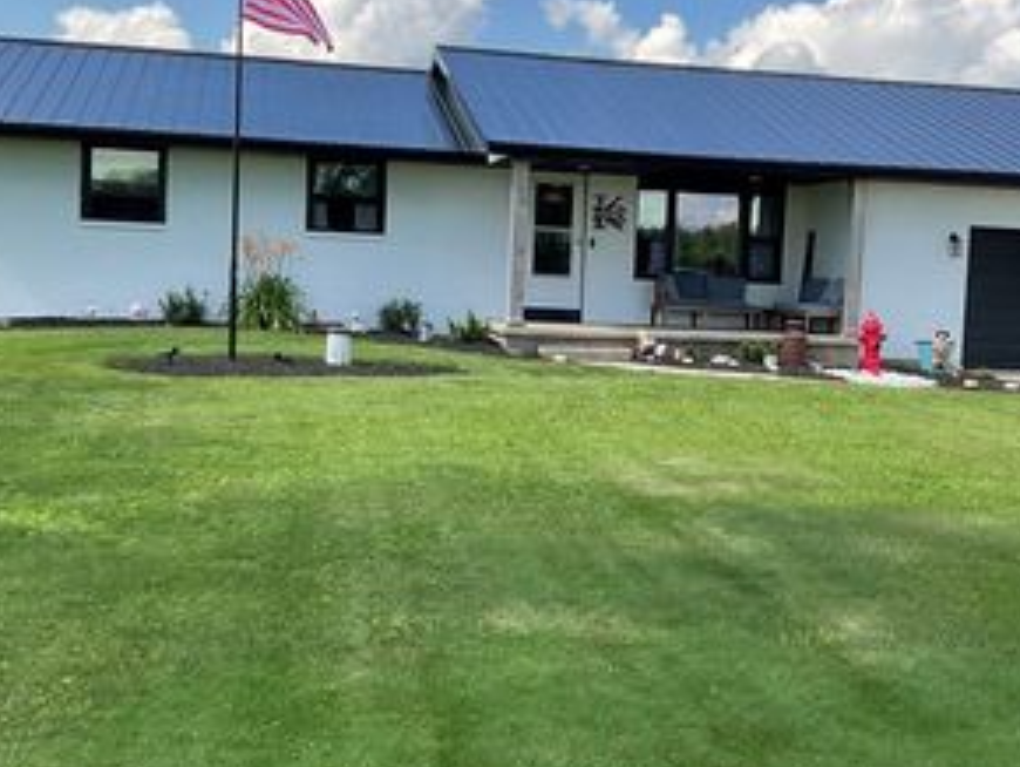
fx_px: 1475
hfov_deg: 38.0
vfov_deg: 29.1
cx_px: 630
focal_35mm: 50
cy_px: 406
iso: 16
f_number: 1.8
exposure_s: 1/829
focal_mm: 3
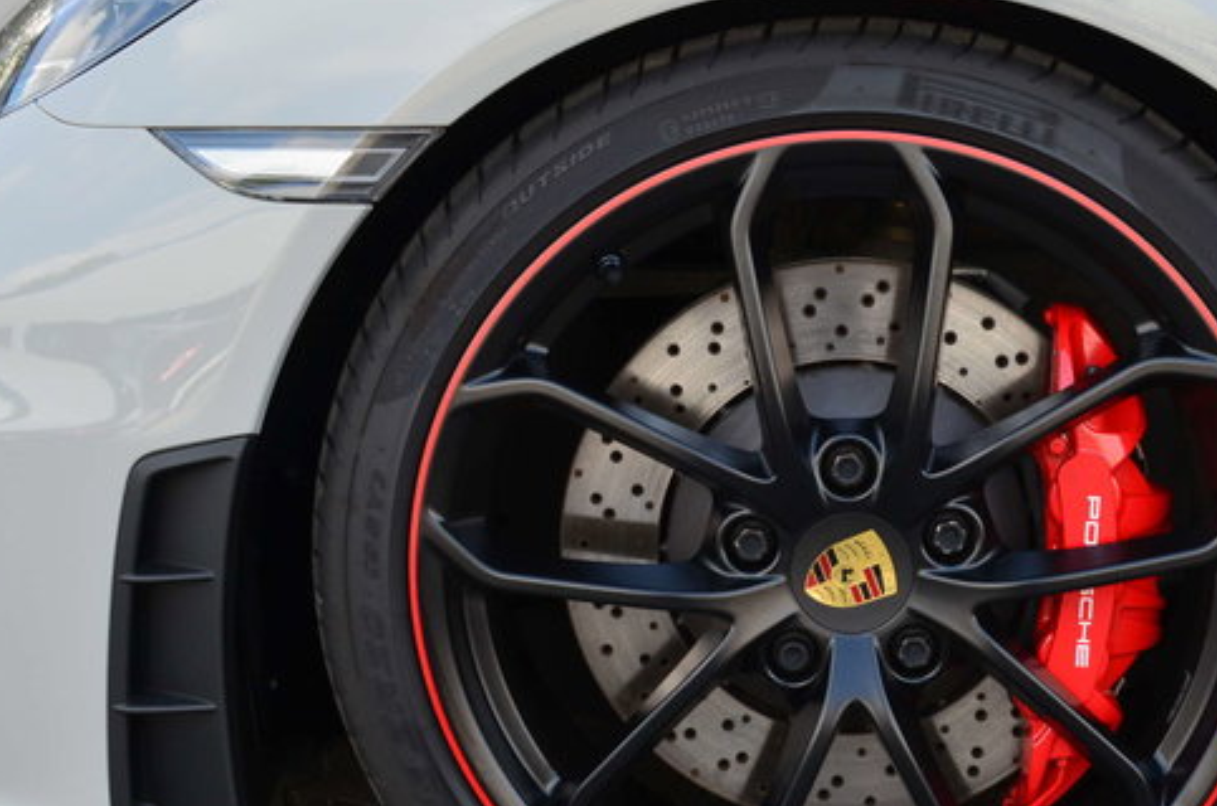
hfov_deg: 32.1
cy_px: 505
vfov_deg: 21.8
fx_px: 2092
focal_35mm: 62
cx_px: 852
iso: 400
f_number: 10
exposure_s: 1/60
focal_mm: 26
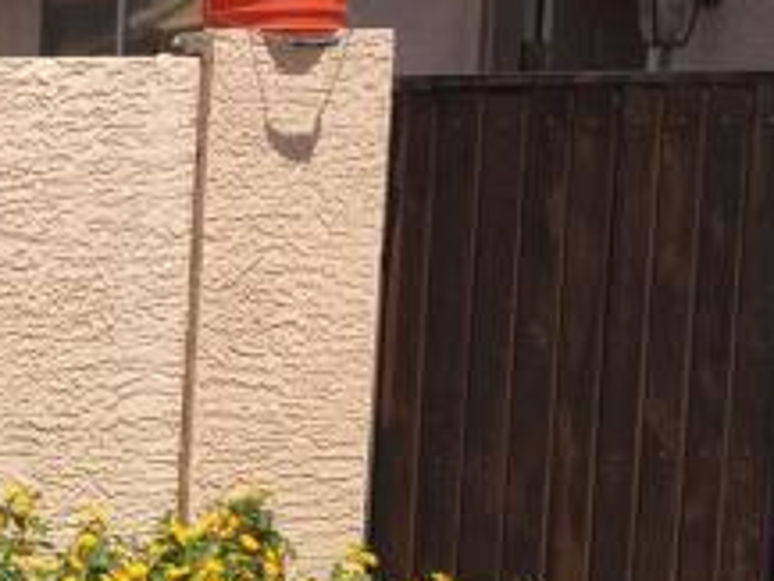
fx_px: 3065
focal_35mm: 137
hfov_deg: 12.3
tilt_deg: -11.3
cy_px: 627
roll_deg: -0.4
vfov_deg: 10.7
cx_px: -910
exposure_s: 1/2475
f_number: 2.2
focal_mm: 4.15
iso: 32
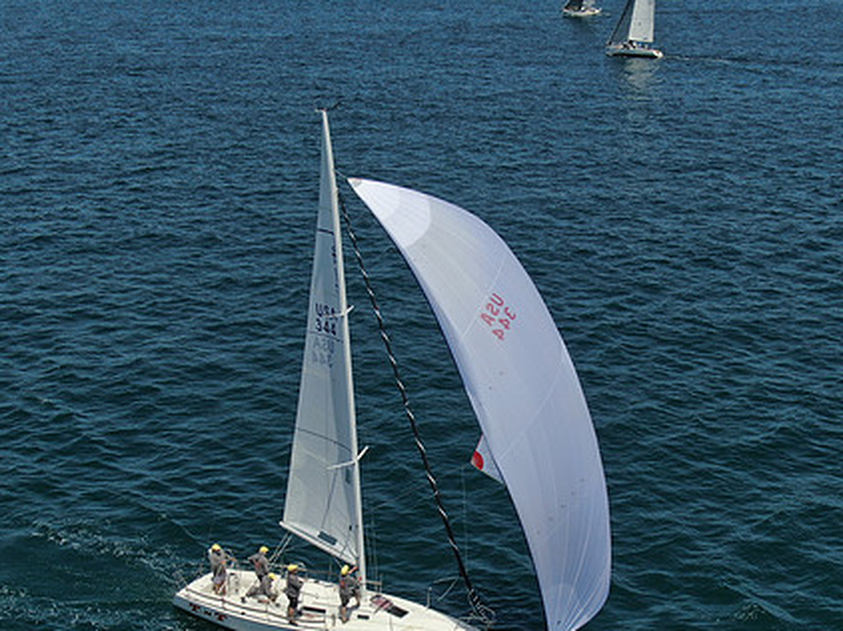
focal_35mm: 66
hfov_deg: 29.3
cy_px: 432
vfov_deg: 22.1
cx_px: 495
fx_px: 1606
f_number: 3.8
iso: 100
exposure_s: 1/1600
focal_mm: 8.6
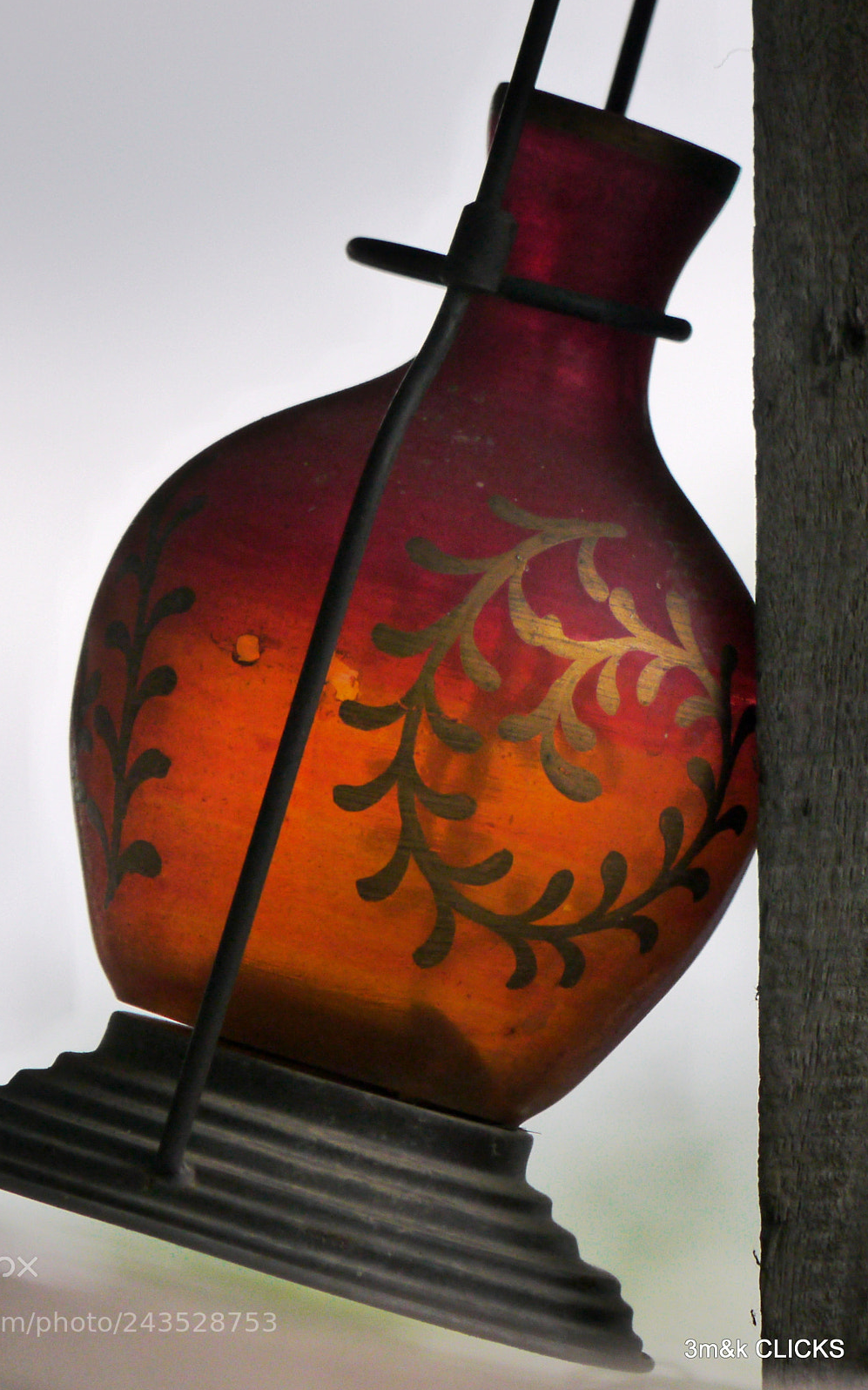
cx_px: 348
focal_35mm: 437
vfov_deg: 4.8
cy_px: 694
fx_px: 16546
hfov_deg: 3.0
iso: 500
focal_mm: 205
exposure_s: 1/400
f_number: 5
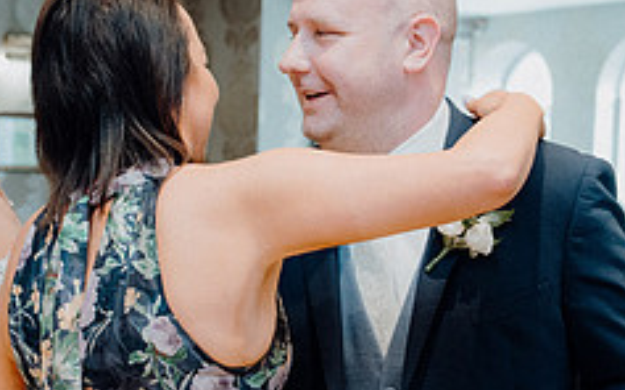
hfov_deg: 24.3
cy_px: 310
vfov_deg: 15.3
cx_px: 245
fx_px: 1447
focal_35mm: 85
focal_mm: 34
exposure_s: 1/160
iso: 2500
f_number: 3.5
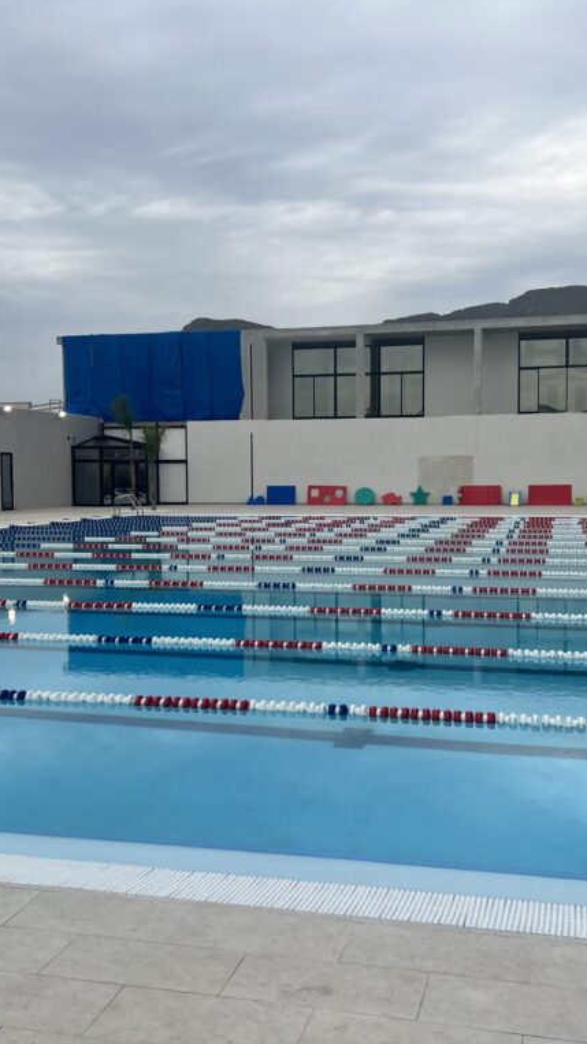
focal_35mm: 38
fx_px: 1052
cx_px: 301
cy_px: 520
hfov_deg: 31.2
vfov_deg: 52.8
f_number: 1.5
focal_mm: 5.7
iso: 50
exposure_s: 1/3704
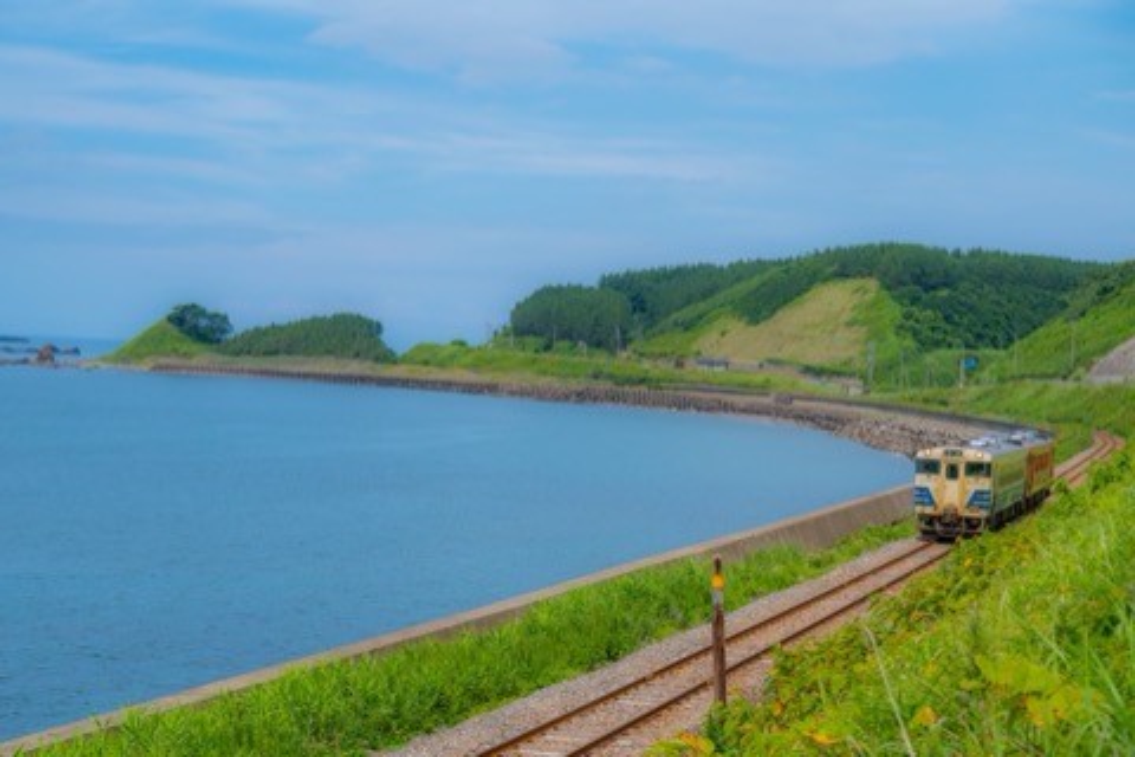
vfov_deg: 19.5
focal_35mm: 70
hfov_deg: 28.8
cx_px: 568
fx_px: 2207
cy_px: 378
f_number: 7.1
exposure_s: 1/2000
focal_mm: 70
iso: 500
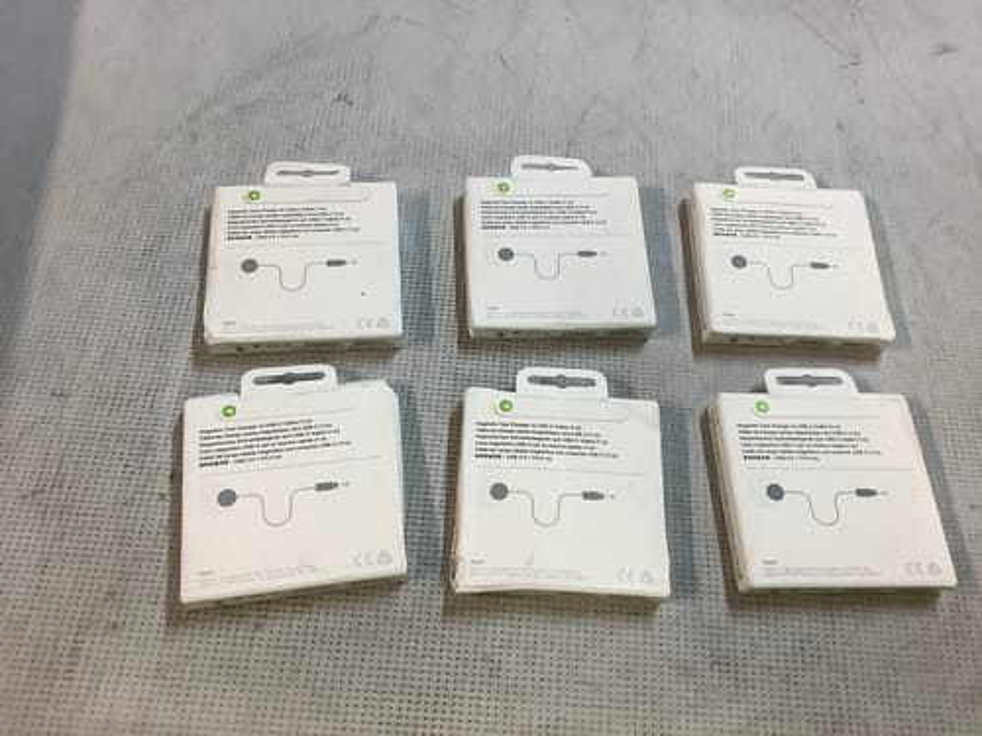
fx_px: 879
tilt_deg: -61.5
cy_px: 368
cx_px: 491
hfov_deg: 58.4
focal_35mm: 31
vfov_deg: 45.4
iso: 100
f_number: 2.4
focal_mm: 3.3
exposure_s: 1/50
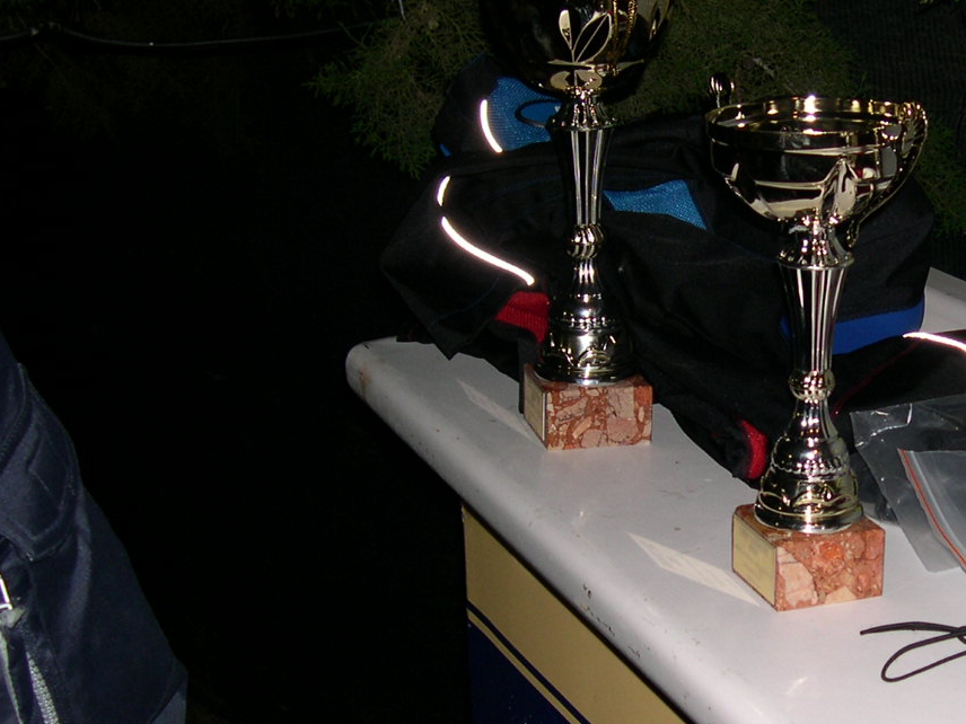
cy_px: 388
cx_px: 797
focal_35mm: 71
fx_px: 1981
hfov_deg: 26.8
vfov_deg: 20.7
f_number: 2.8
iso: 100
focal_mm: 8
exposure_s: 1/60
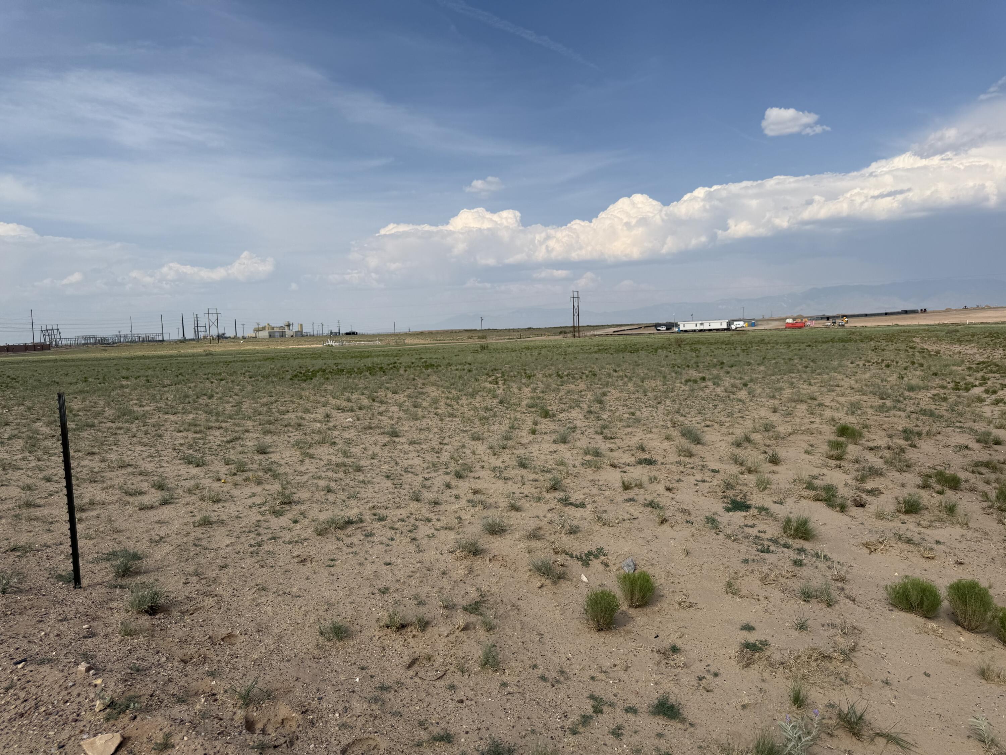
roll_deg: +2.0
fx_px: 697
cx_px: 503
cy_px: 378
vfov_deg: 56.8
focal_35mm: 24
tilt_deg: -2.9
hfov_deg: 71.6
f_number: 1.78
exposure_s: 1/8130
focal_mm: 6.76
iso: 80
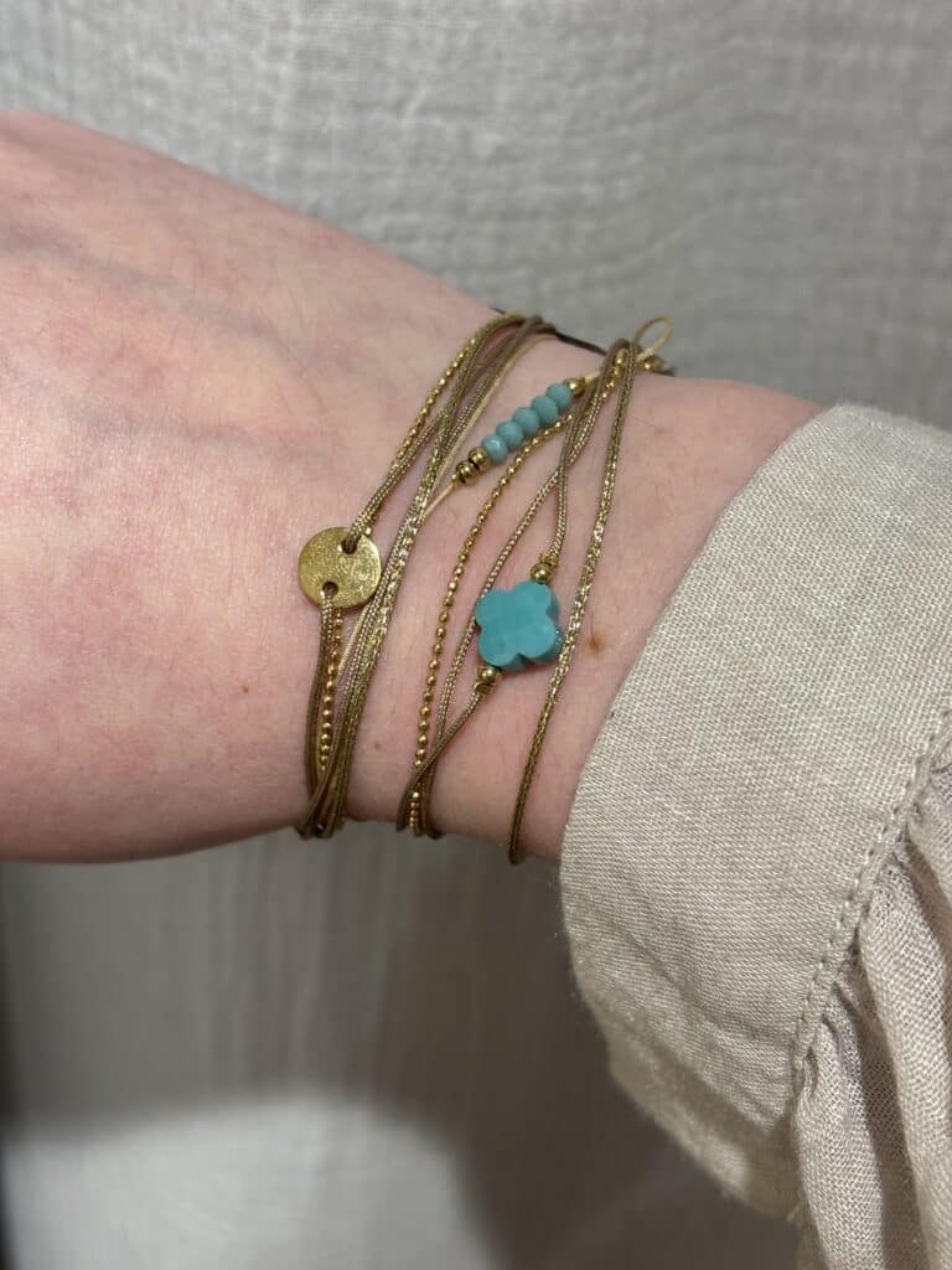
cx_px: 476
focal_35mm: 52
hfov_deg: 28.0
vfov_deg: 36.8
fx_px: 1907
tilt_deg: -43.4
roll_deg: -7.9
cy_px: 635
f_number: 1.6
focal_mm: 5.96
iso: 40
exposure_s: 1/50
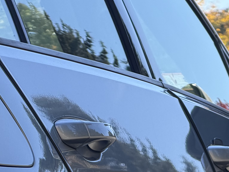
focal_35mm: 373
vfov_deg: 4.0
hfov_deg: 5.3
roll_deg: +0.0
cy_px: 251
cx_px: 73
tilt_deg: -2.1
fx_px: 2468
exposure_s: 1/349
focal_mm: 16.89
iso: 50
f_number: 2.8
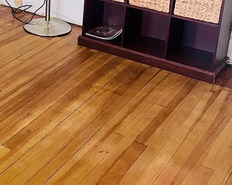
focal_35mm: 76
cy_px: -2
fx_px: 522
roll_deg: -2.3
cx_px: 38
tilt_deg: -20.7
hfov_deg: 24.6
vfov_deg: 19.5
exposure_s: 1/60
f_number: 1.6
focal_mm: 4.2
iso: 320
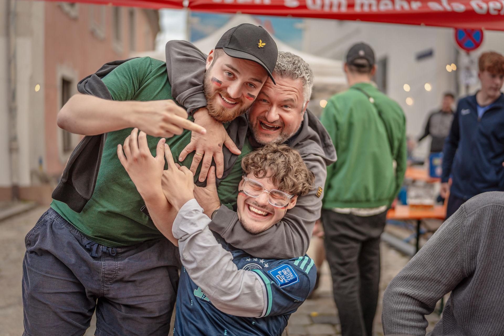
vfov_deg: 37.9
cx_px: 252
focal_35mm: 35
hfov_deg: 54.4
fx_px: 490
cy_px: 168
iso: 125
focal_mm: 35
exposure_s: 1/800
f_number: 1.2
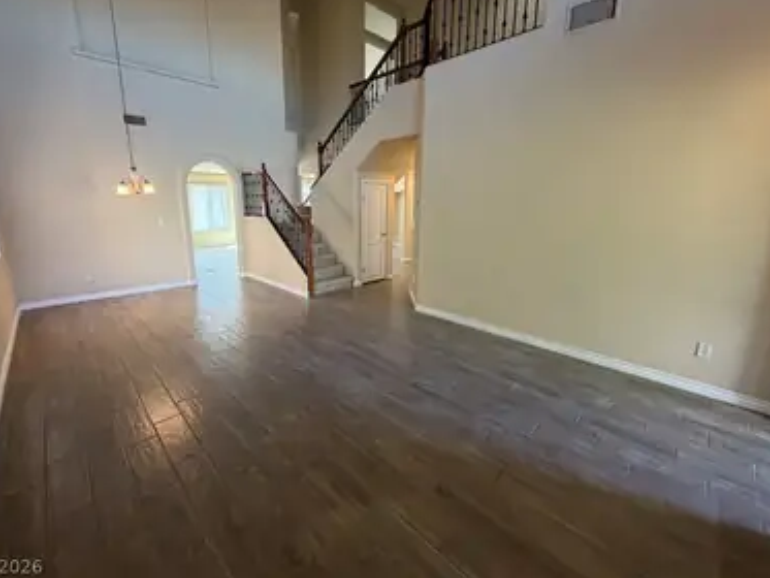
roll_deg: +1.1
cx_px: 367
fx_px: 334
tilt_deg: -10.5
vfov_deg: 81.7
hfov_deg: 98.1
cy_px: 270
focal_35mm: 15
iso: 200
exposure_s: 1/60
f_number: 2.2
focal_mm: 2.22
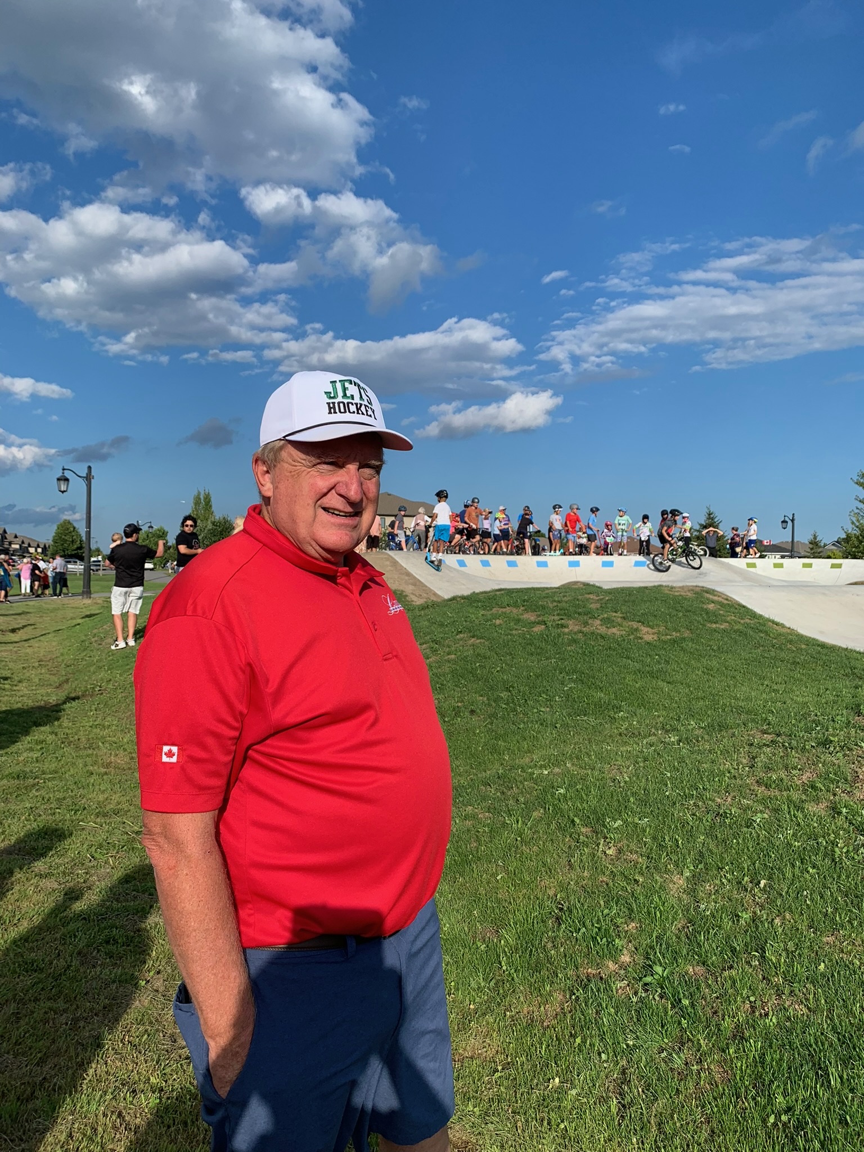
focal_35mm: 26
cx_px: 432
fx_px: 865
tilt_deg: +0.4
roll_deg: +0.3
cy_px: 576
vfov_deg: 67.3
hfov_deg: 53.1
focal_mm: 4.25
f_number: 1.8
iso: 25
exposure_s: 1/2755
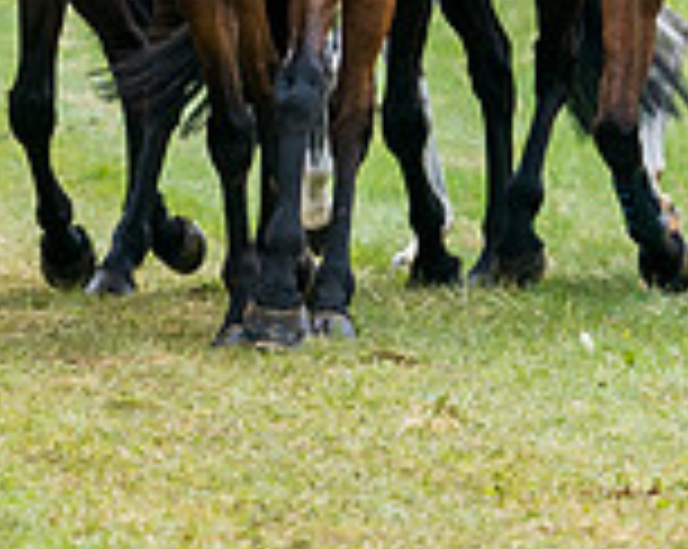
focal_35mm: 659
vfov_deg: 2.3
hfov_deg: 2.9
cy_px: -292
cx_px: -85
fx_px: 13402
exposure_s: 1/800
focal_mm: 106
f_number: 4
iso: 400
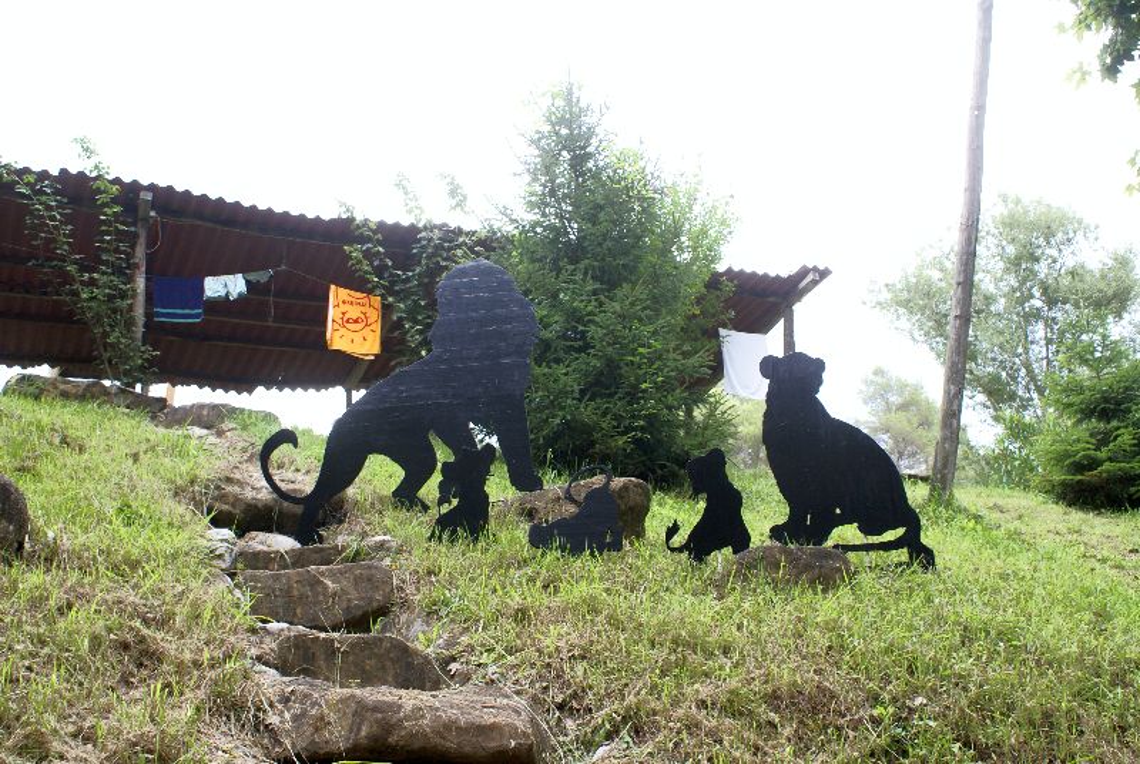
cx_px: 570
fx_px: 1237
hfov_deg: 49.5
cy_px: 382
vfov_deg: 34.3
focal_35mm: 39
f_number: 5.6
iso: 200
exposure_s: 1/125
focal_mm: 26
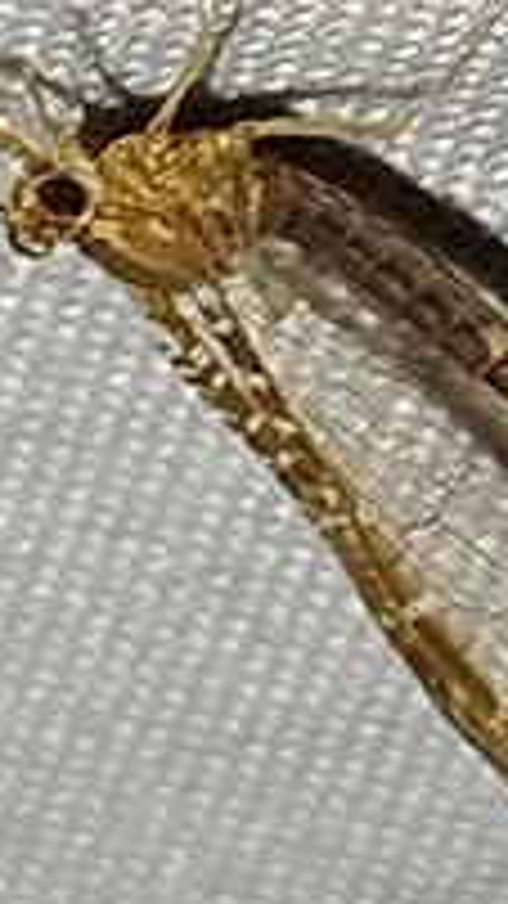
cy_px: 211
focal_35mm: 347
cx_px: 418
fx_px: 8313
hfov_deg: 3.5
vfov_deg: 6.2
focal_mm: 5.31
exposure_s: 1/50
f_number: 1.7
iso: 80
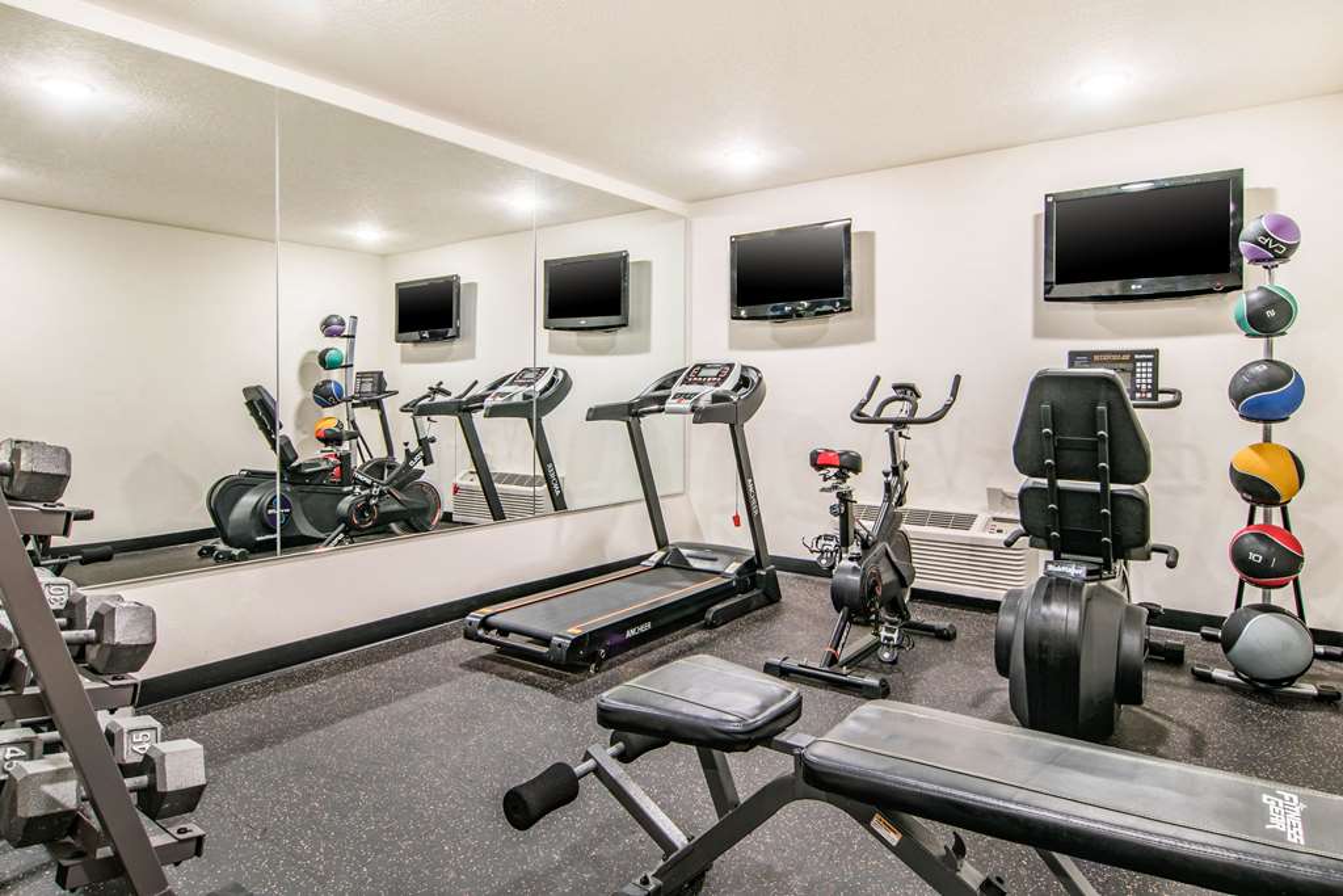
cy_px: 448
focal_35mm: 18
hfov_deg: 90.0
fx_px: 672
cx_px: 672
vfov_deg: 67.4
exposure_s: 1.6
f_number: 11
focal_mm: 12
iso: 160
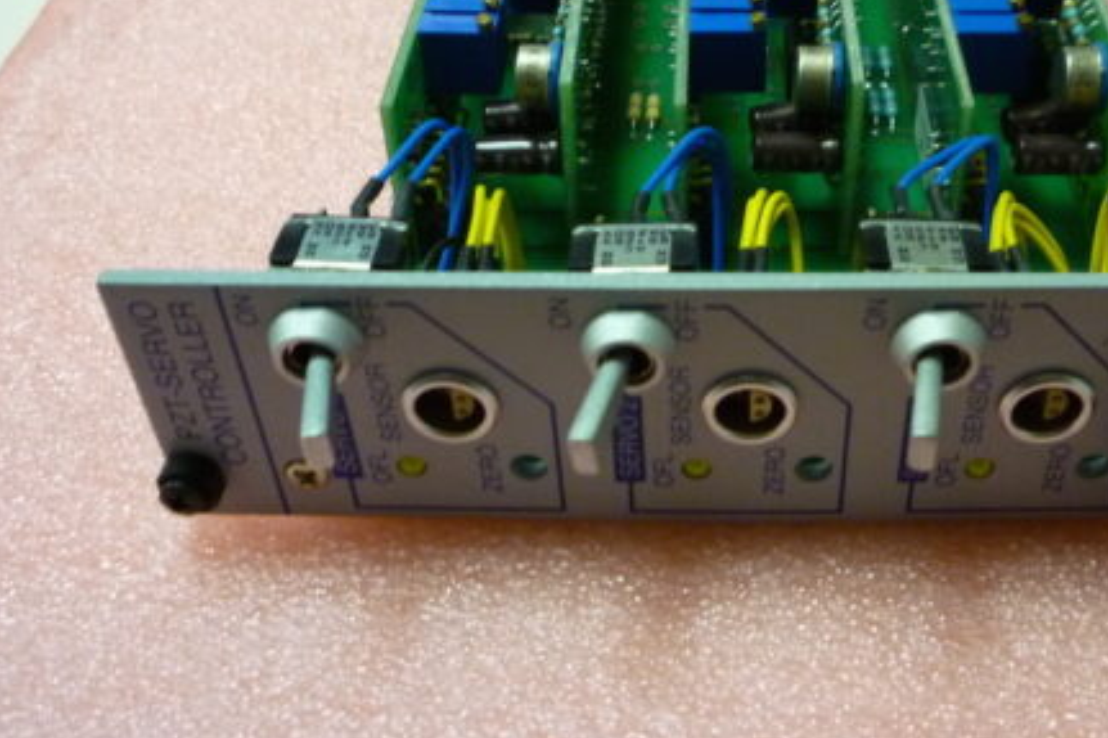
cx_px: 743
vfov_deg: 31.6
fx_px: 1292
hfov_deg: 45.7
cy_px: 234
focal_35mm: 42
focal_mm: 5.2
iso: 400
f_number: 3.3
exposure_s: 1/15
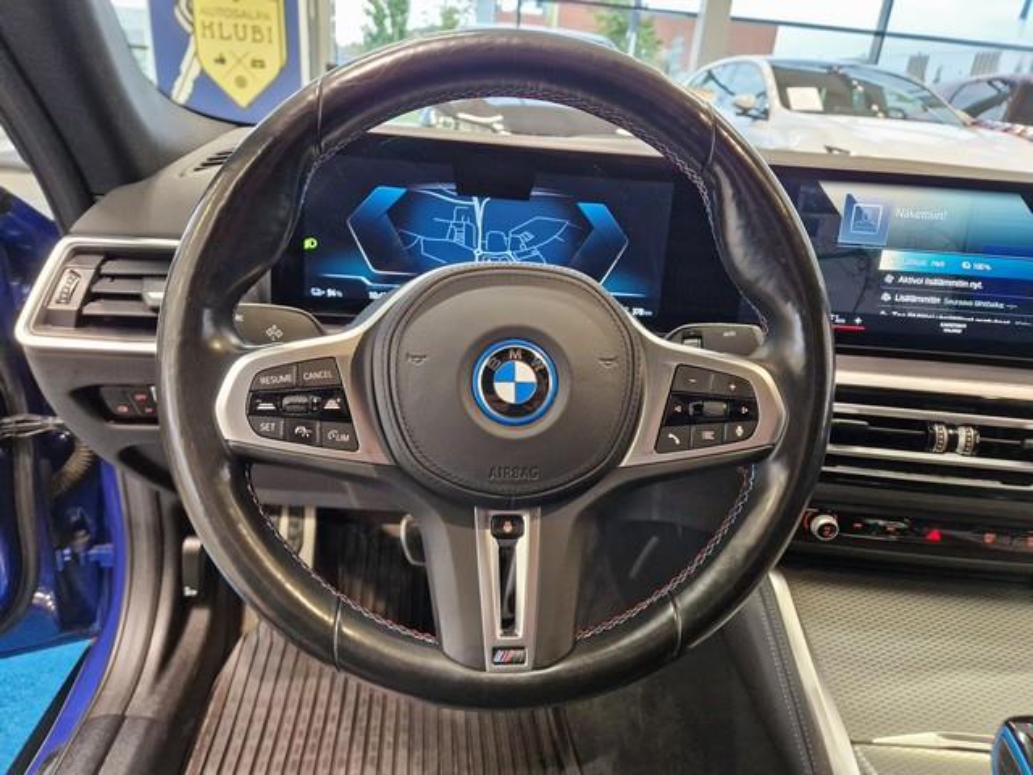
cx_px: 516
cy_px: 388
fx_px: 686
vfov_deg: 58.9
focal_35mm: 23
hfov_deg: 73.9
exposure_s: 1/100
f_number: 1.8
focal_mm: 5.4
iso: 640
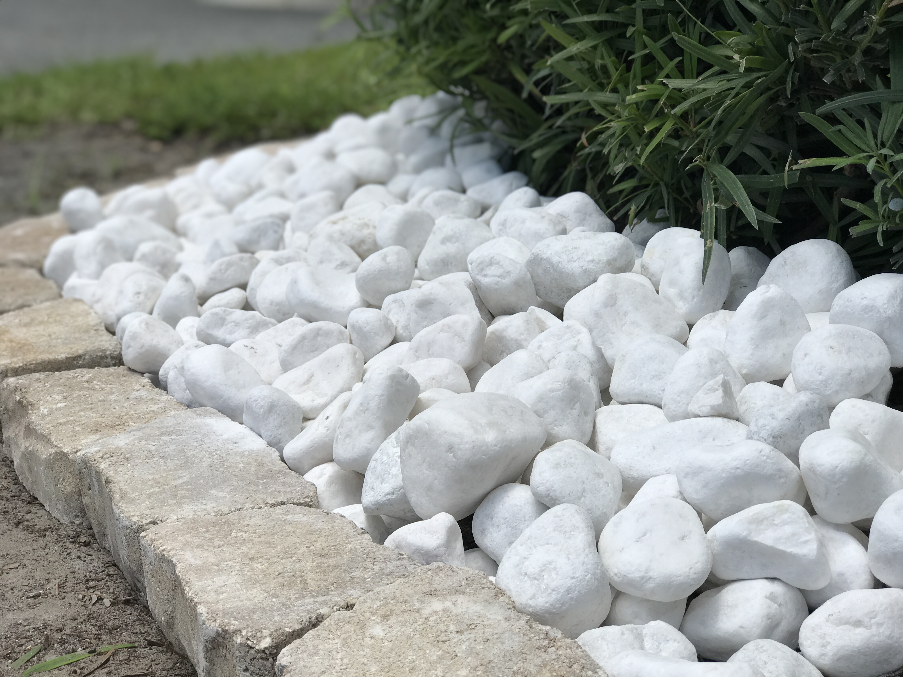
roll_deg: -0.1
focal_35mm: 57
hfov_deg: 33.8
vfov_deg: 25.7
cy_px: 338
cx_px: 452
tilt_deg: -14.8
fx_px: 1487
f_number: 2.8
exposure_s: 1/1030
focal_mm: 6.6
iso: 20
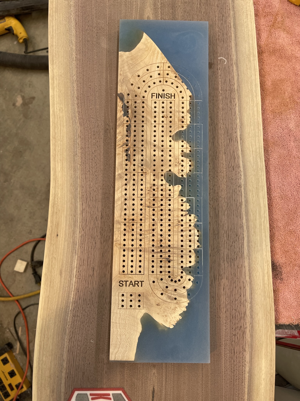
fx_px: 300
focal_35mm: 26
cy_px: 200
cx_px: 150
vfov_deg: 67.3
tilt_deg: -82.3
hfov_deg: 53.1
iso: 100
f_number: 1.6
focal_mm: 5.1
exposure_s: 1/120
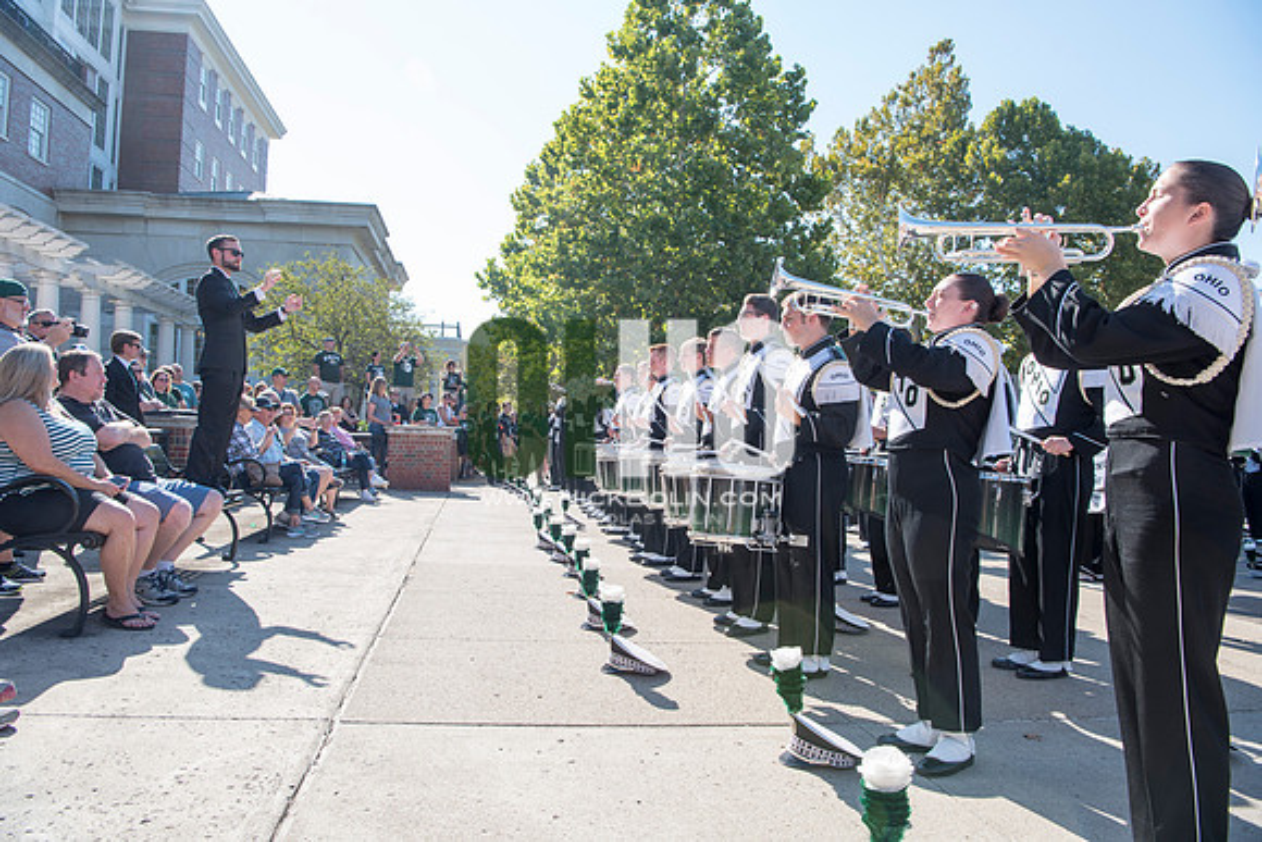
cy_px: 421
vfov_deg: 53.2
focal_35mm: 24
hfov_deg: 73.7
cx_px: 631
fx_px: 841
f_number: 9
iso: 125
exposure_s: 1/125
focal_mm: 24
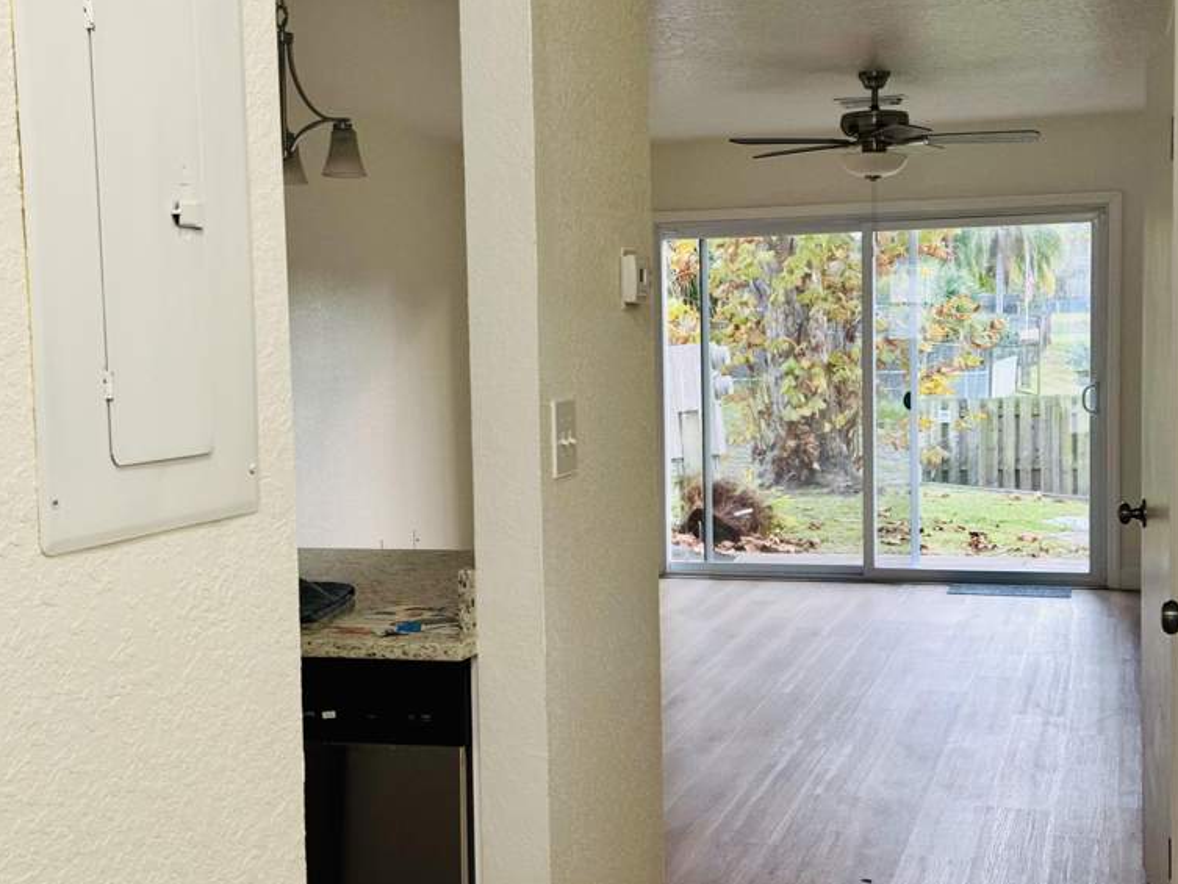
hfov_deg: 37.5
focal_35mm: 51
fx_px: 1736
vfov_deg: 28.6
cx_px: 571
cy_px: 463
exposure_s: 1/60
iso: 200
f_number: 1.78
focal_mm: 6.86
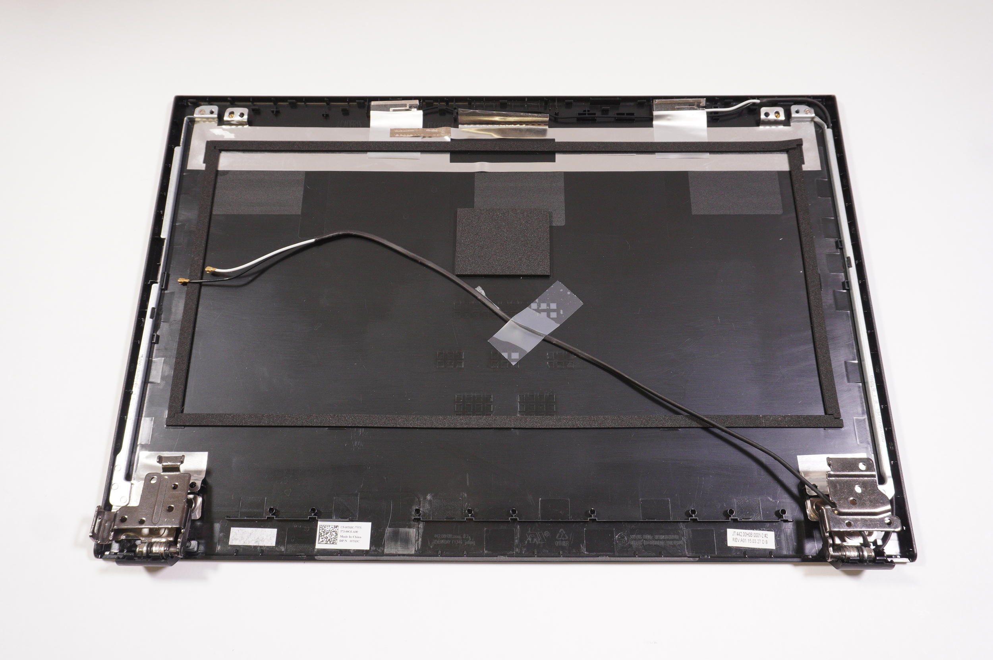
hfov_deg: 62.0
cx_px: 496
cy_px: 330
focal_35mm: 30
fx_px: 827
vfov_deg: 43.5
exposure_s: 1/100
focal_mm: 20
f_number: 5.6
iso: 640
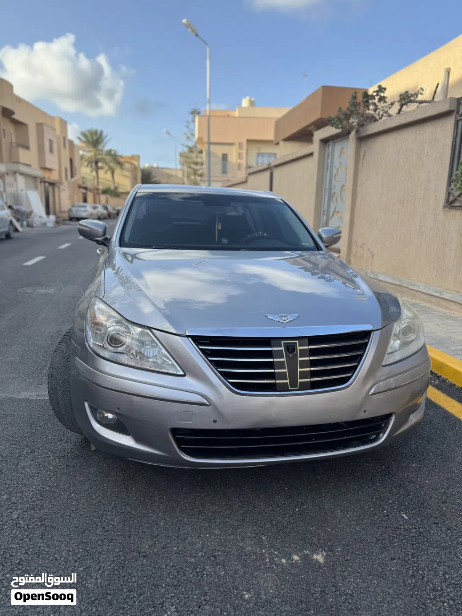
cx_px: 231
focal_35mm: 24
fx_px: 427
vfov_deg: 71.6
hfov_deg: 56.8
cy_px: 308
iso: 80
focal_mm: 6.76
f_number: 1.78
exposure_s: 1/1395
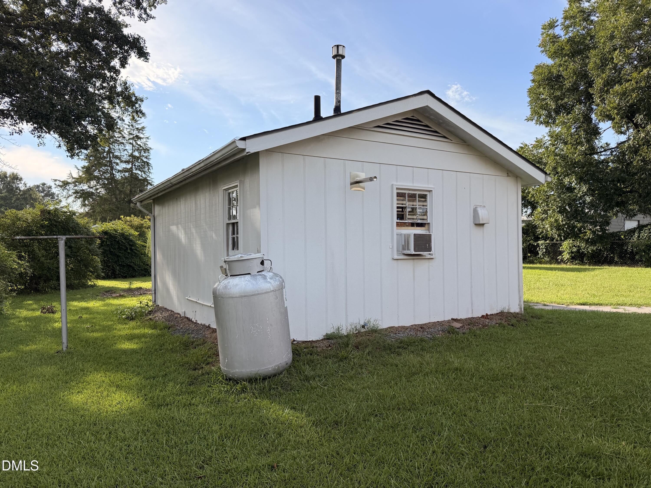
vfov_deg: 56.8
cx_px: 326
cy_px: 244
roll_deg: +1.2
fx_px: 451
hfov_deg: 71.6
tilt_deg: +0.8
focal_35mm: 24
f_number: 1.78
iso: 100
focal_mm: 6.76
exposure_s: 1/3584
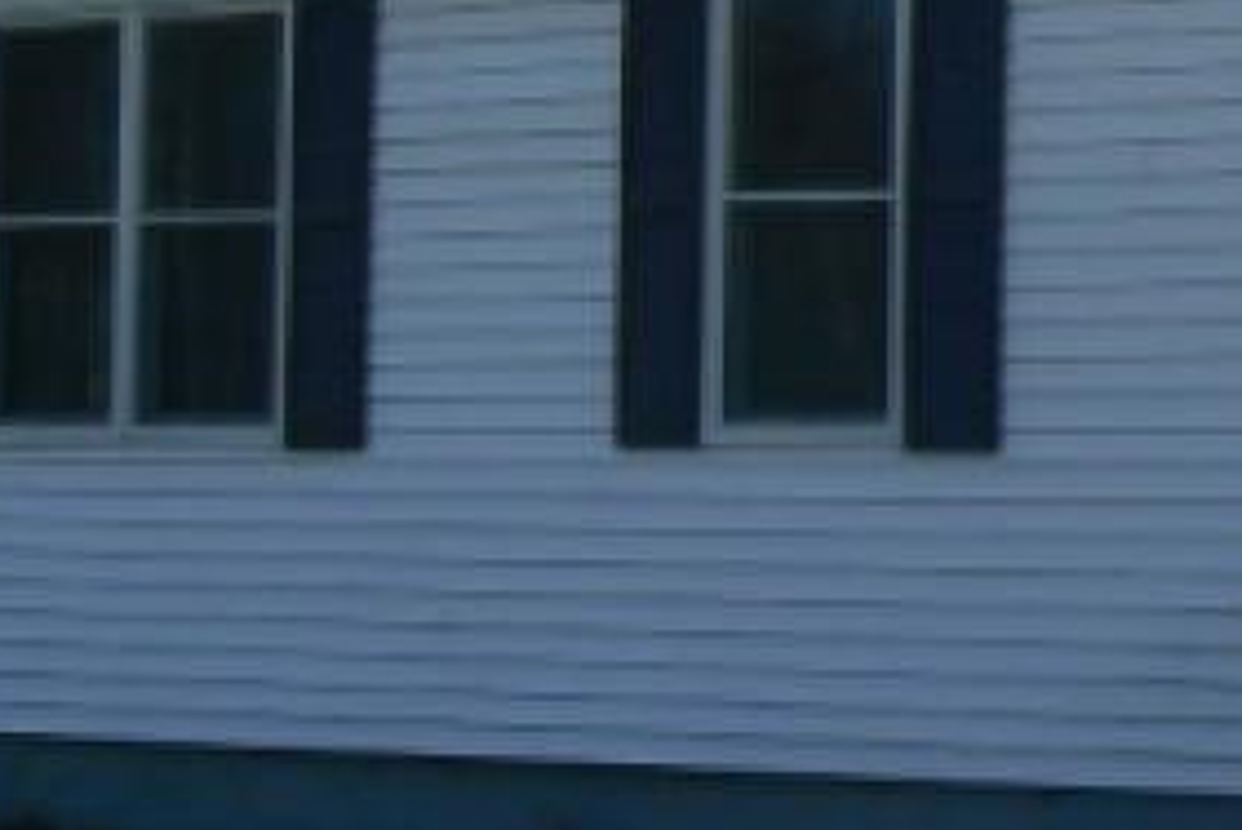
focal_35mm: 175
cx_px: 1859
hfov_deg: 11.3
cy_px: 20
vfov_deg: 7.8
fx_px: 6040
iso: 80
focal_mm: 7.6
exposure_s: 1/250
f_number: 5.6
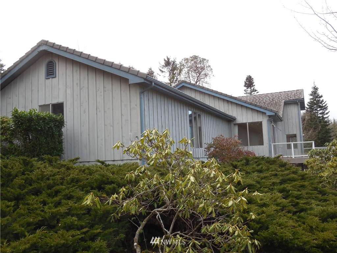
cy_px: 126
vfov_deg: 41.8
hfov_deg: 54.0
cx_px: 168
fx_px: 331
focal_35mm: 34
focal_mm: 6.1
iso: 125
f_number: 3.4
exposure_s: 1/400
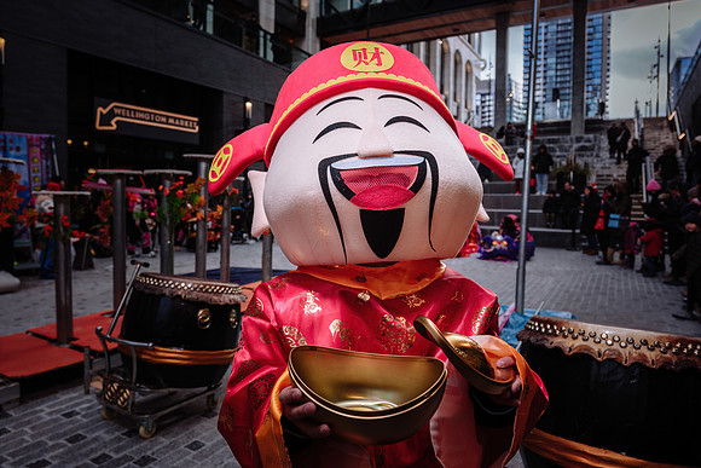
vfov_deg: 53.2
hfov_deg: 73.7
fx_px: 467
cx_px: 350
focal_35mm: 24
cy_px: 234
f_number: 3.6
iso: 160
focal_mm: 16
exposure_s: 1/160
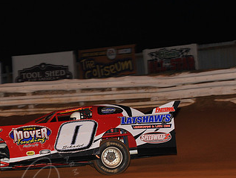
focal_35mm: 196
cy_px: 118
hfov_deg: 10.0
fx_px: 1337
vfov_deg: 7.6
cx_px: 36
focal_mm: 112
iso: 500
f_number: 5.6
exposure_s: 1/250
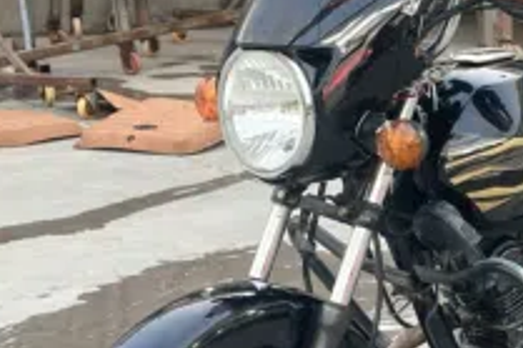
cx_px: 573
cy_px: 210
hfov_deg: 13.2
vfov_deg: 9.0
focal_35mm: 153
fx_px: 2221
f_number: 1.78
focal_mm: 6.86
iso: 125
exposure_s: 1/50
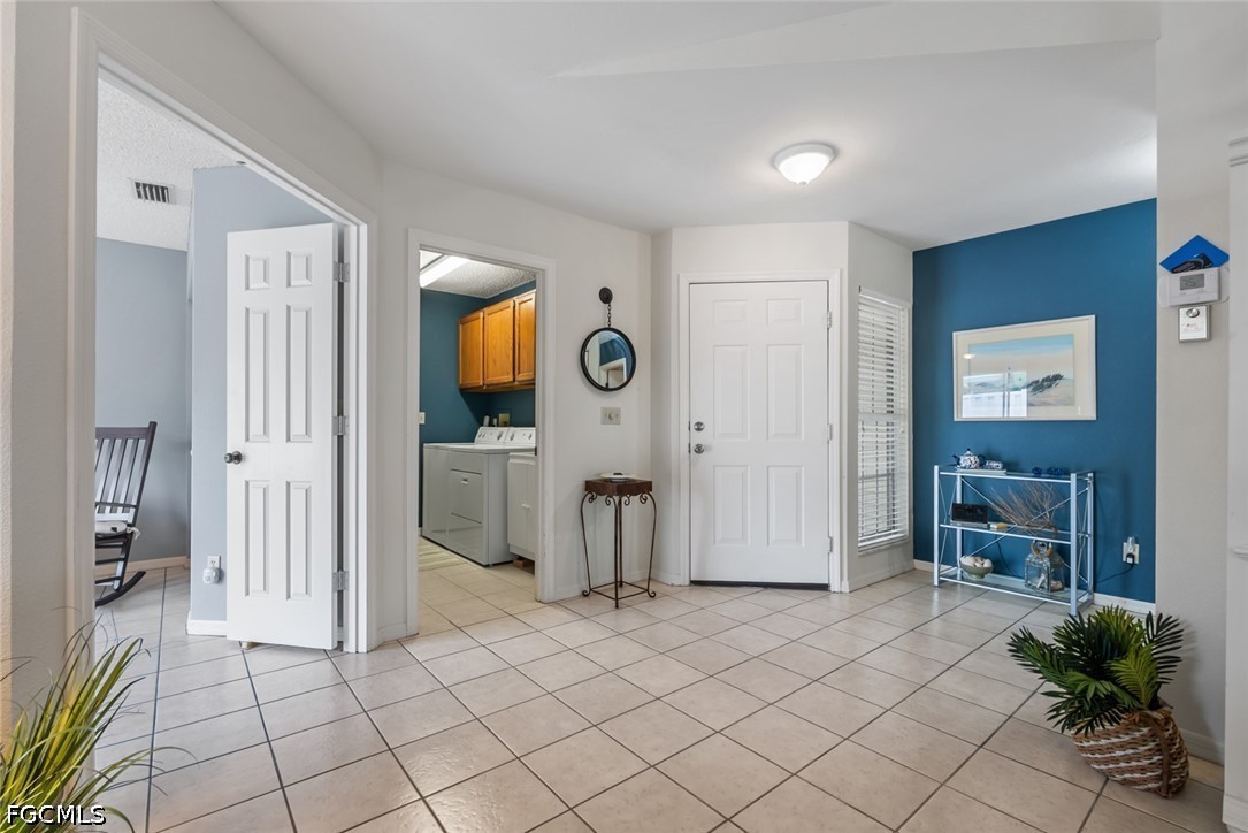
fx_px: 572
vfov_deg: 72.1
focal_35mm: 16
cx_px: 624
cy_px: 416
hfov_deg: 95.0
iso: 100
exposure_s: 1/1.67
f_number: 9
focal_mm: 16.5
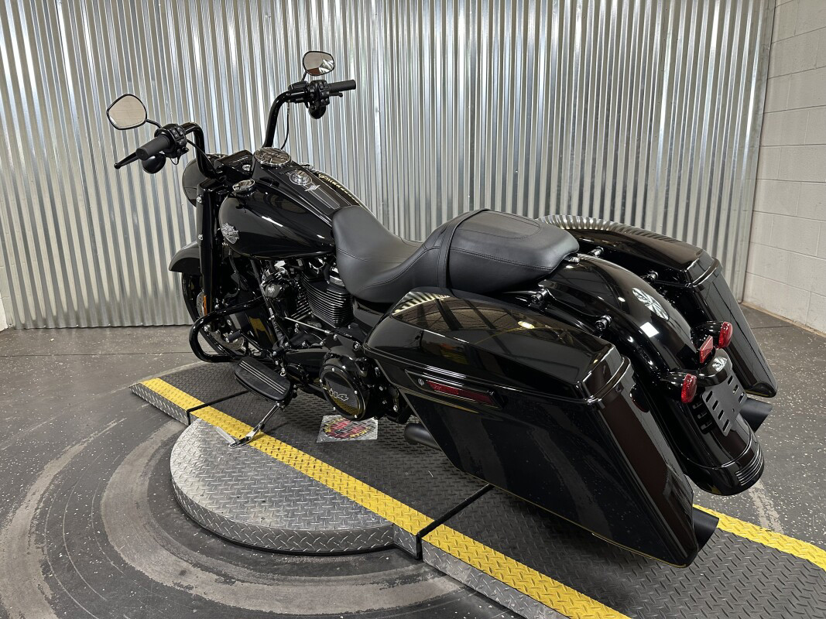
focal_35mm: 24
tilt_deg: -13.8
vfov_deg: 56.8
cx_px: 413
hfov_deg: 71.6
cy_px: 310
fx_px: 573
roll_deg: +1.4
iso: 160
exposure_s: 1/60
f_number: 1.78
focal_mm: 6.86
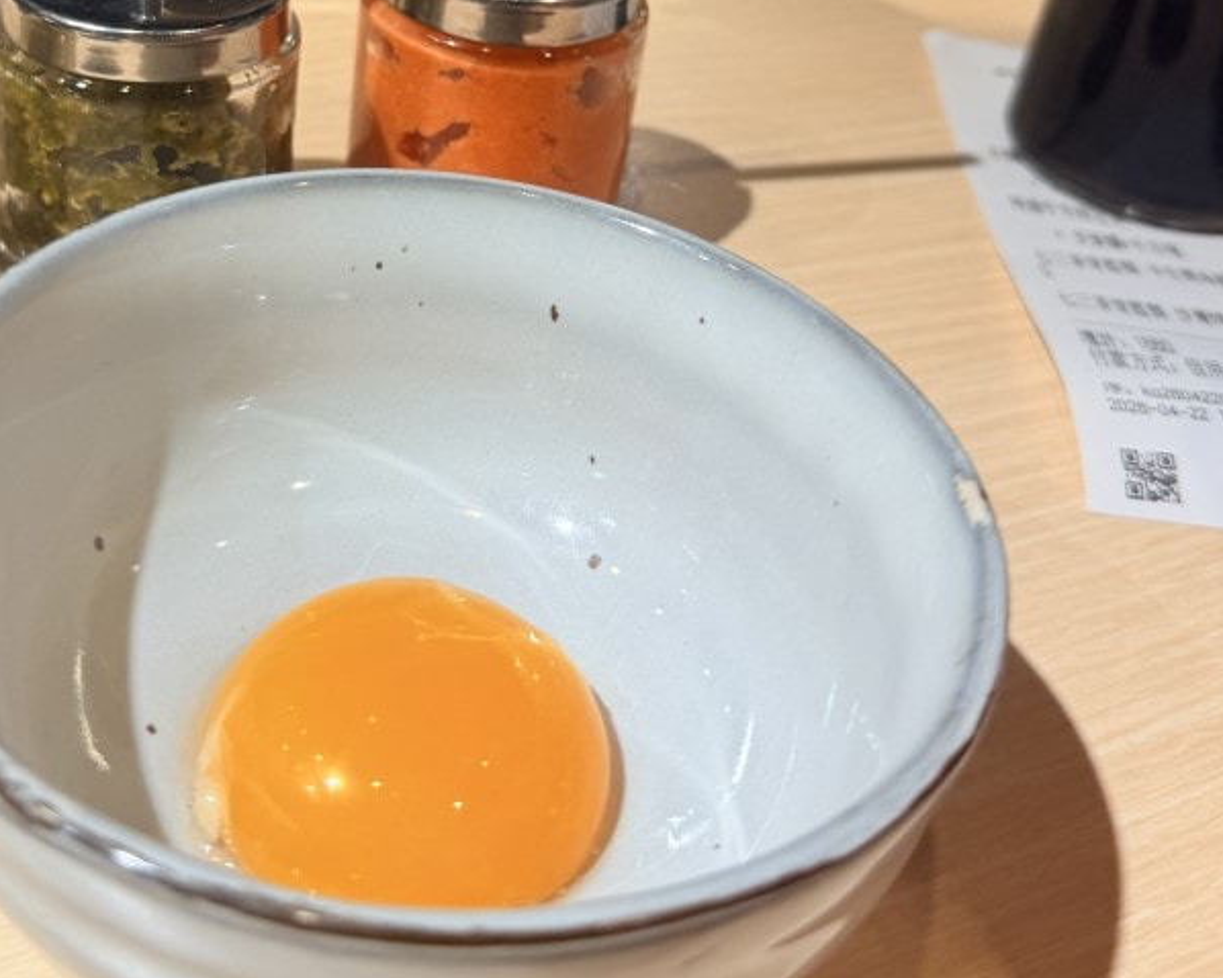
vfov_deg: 30.5
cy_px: 82
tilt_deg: -28.2
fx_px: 1701
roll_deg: -6.1
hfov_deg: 39.2
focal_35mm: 47
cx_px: 425
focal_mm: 6.76
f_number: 1.78
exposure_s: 1/144
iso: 50
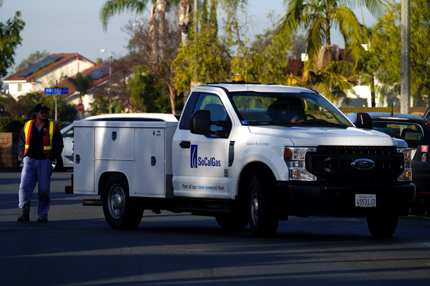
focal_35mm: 283
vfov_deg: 4.8
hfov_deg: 7.3
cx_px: 215
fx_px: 3377
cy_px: 143
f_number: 8
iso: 1000
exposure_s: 1/2000
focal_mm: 283.4
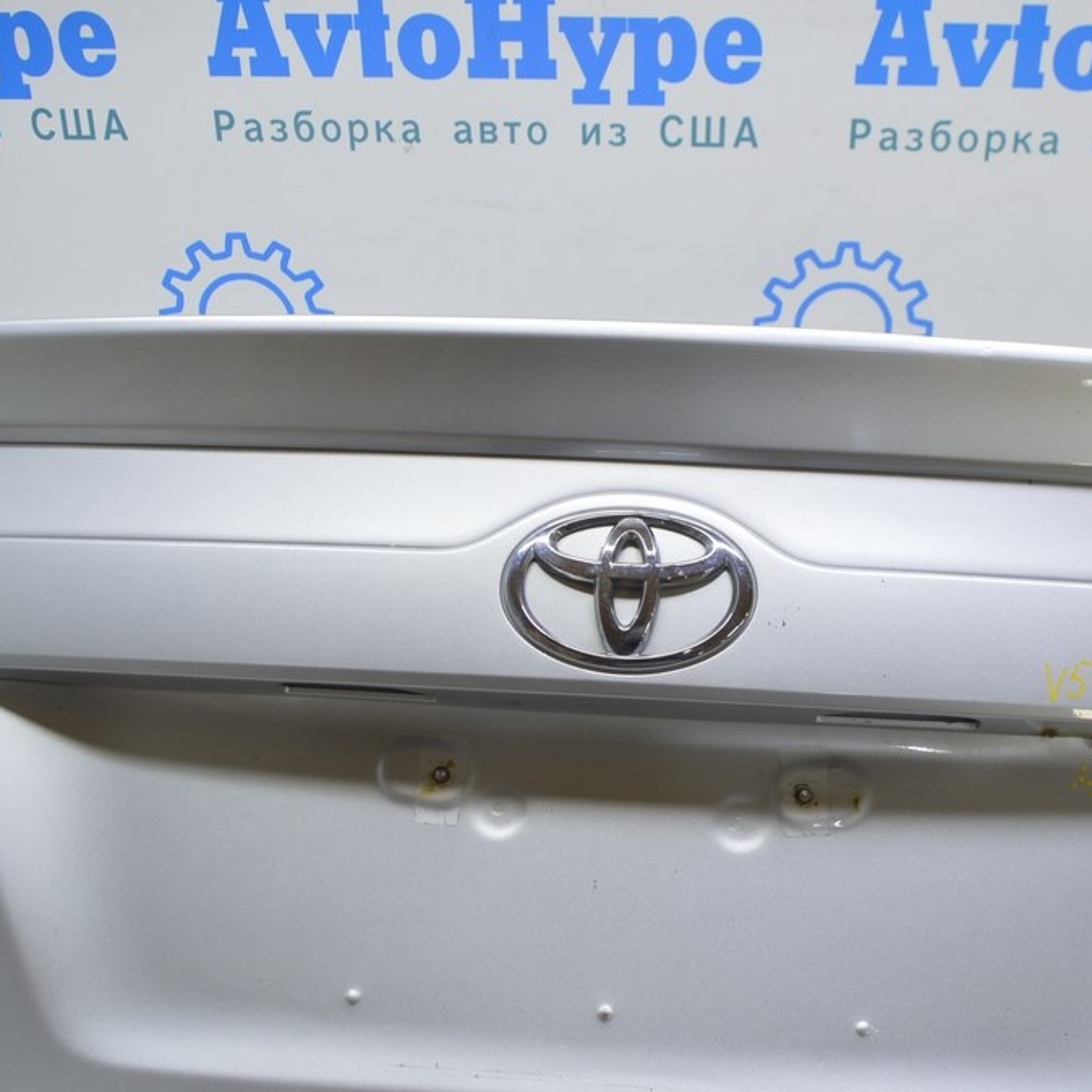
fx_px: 1451
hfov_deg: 41.2
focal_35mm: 41
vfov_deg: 41.3
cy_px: 547
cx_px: 619
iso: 400
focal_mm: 21
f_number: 5.6
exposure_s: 1/20
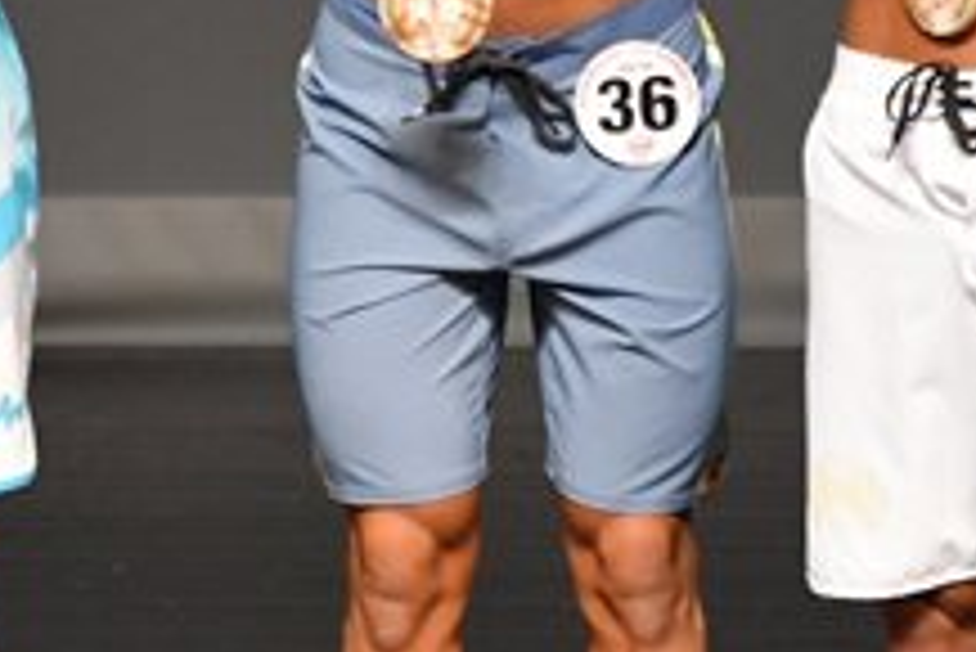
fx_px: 36270
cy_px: 63
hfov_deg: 1.5
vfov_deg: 1.0
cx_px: 560
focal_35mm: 1337
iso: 2500
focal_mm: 250
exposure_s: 1/400
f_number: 5.6
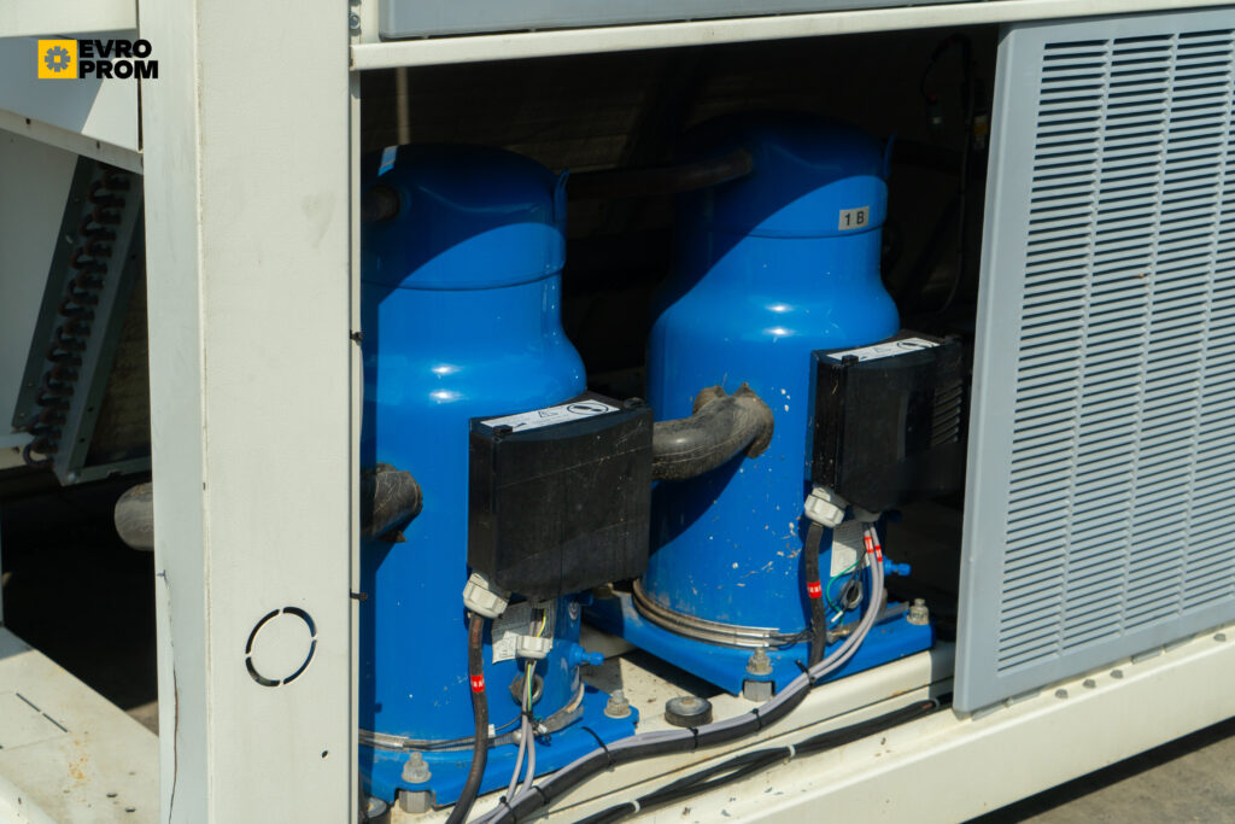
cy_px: 412
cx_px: 618
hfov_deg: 32.9
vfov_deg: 22.3
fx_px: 2093
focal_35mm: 61
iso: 100
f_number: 8
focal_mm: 61
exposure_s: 1/320
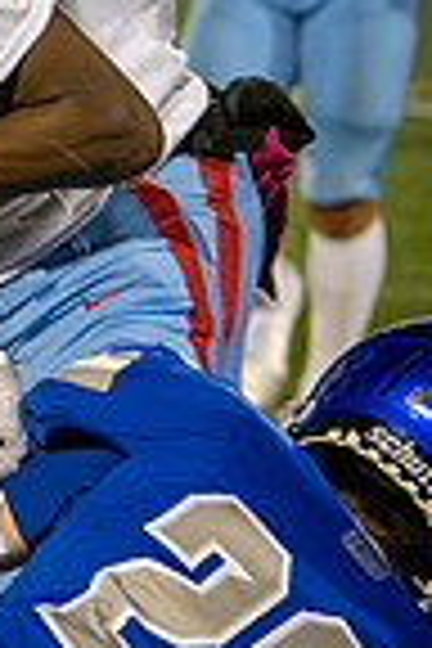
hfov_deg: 3.3
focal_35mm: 418
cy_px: 444
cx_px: -536
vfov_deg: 4.9
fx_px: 7523
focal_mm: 85
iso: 8000
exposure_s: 1/1000
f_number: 2.8
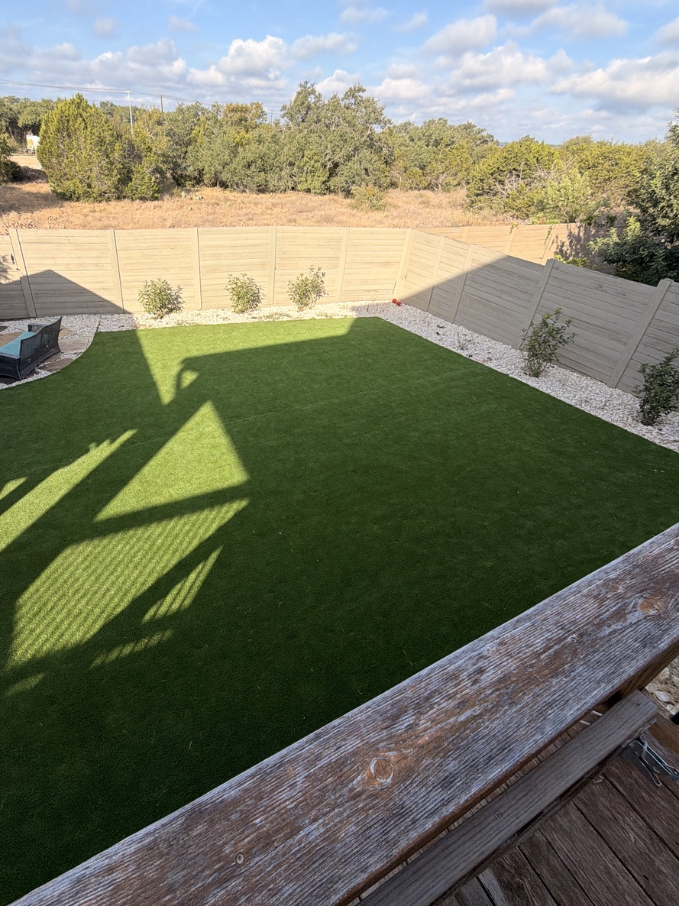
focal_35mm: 17
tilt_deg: -31.0
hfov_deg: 73.9
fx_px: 445
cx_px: 271
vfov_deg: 90.8
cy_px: 409
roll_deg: -3.5
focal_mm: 2.22
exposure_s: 1/770
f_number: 2.2
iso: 40
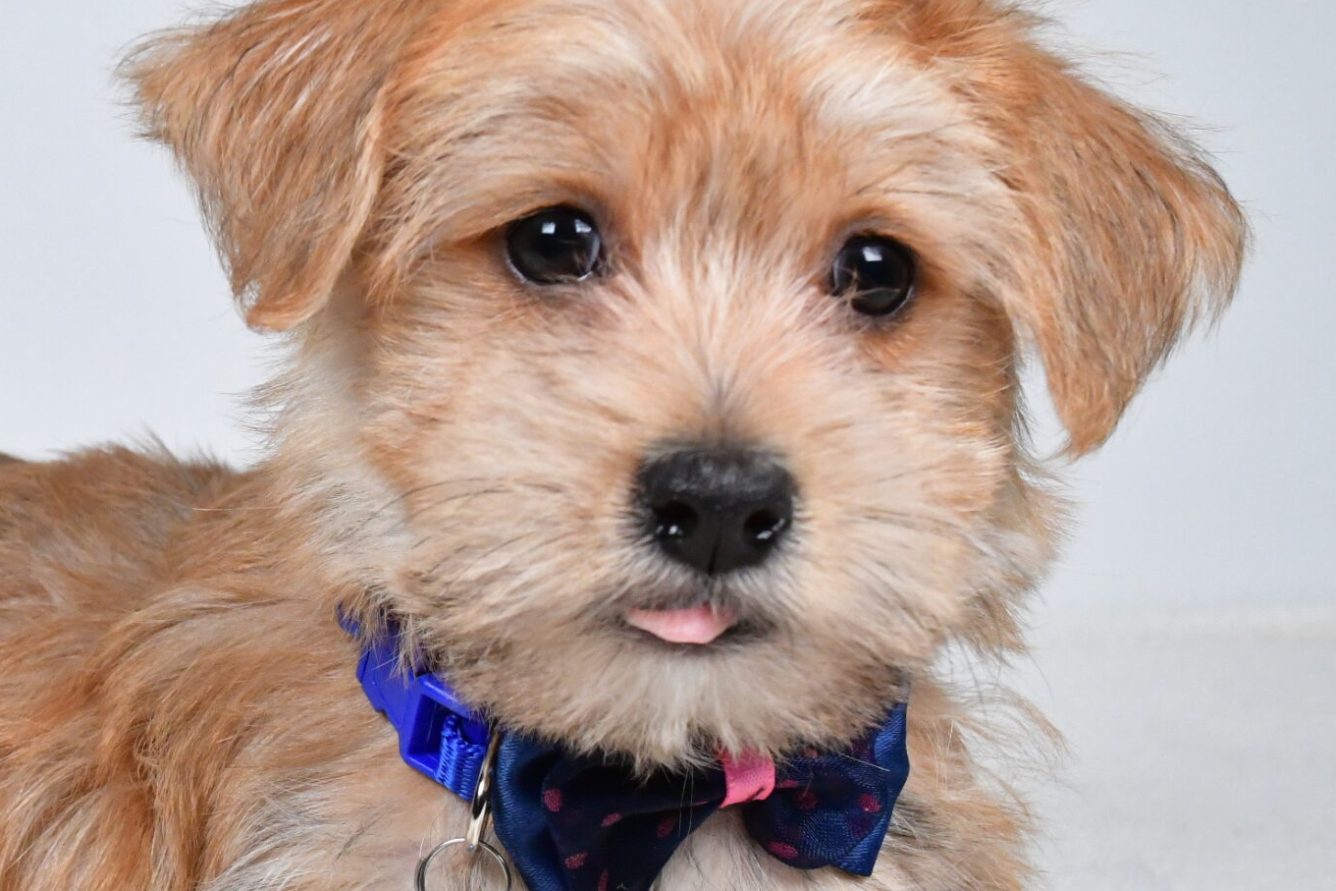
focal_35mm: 79
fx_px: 2931
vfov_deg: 17.2
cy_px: 661
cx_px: 232
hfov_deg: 25.2
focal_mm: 28
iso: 5000
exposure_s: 1/1000
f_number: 9
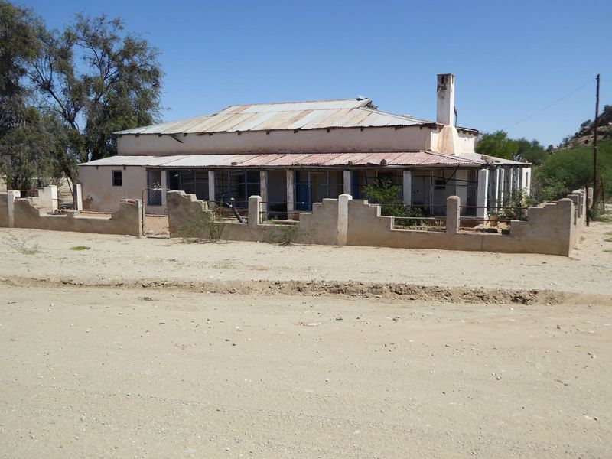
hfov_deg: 54.0
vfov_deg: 41.8
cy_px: 230
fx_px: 601
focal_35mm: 34
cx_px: 306
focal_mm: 5.8
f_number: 3.6
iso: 80
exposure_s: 1/1000
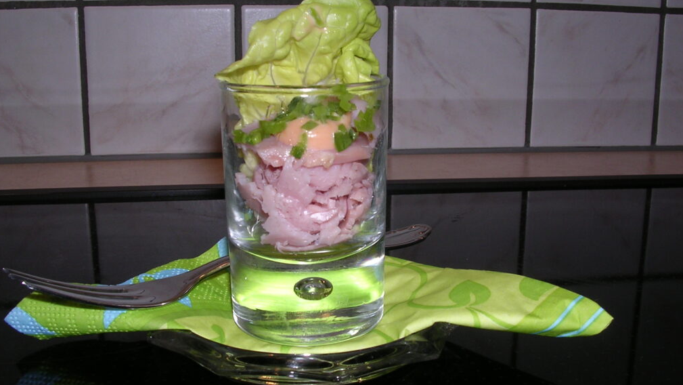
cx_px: 340
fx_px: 761
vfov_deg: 28.4
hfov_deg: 48.3
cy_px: 186
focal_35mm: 42
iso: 100
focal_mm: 5.8
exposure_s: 1/60.1
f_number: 5.6
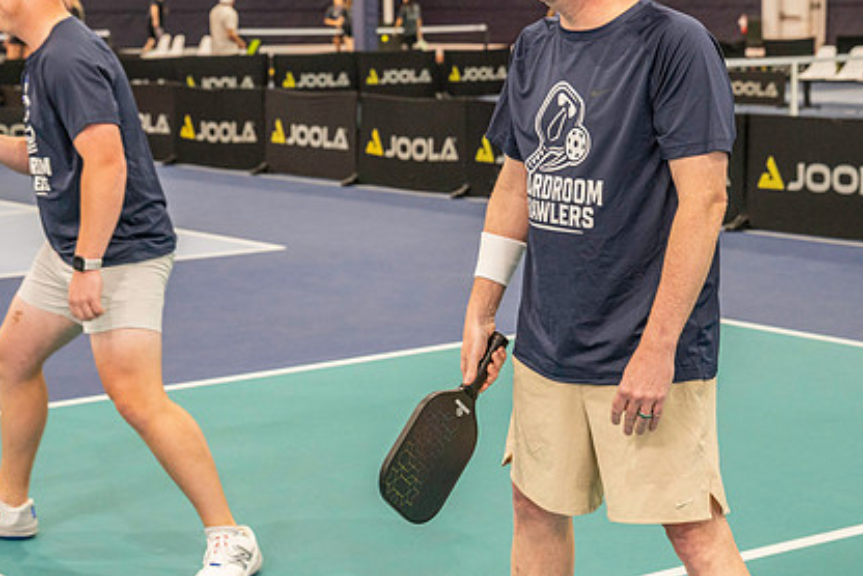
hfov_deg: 24.1
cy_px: 149
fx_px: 2015
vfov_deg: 16.2
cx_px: 338
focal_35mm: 84
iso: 2500
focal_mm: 54
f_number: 4.5
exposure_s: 1/200
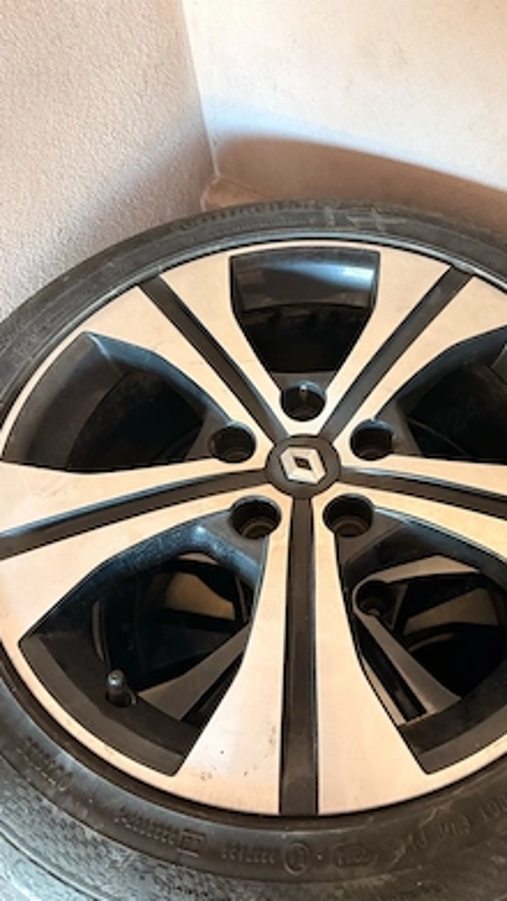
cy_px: 456
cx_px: 313
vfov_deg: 66.1
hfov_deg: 39.9
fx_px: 693
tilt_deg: -56.0
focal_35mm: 29
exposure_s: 1/42
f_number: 1.6
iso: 500
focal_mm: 5.96
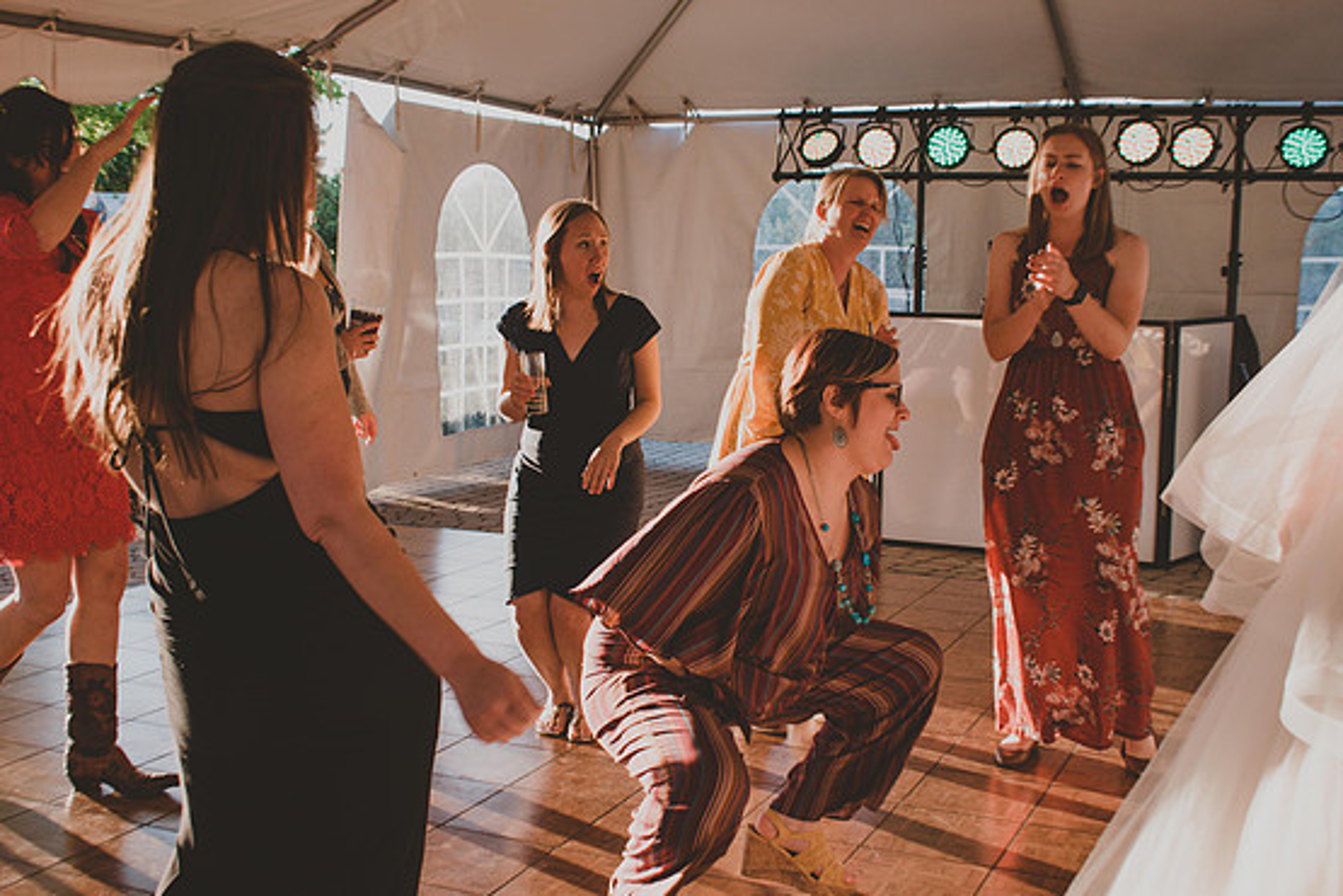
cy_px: 447
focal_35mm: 47
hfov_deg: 41.9
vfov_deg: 28.6
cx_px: 680
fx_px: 1753
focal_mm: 30
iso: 220
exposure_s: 1/125
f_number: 5.6
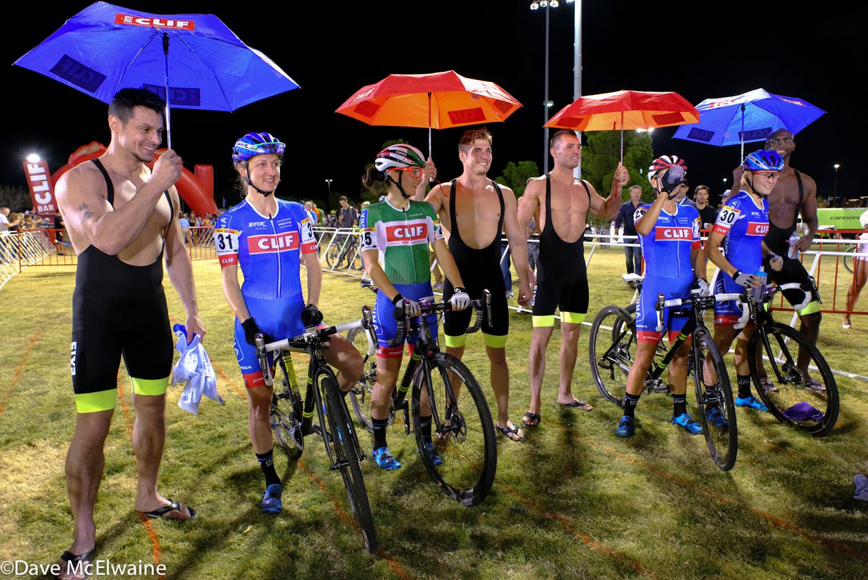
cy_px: 290
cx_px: 434
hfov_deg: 73.7
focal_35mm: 24
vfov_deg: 53.2
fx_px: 579
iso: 5000
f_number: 4
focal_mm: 16
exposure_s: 1/80
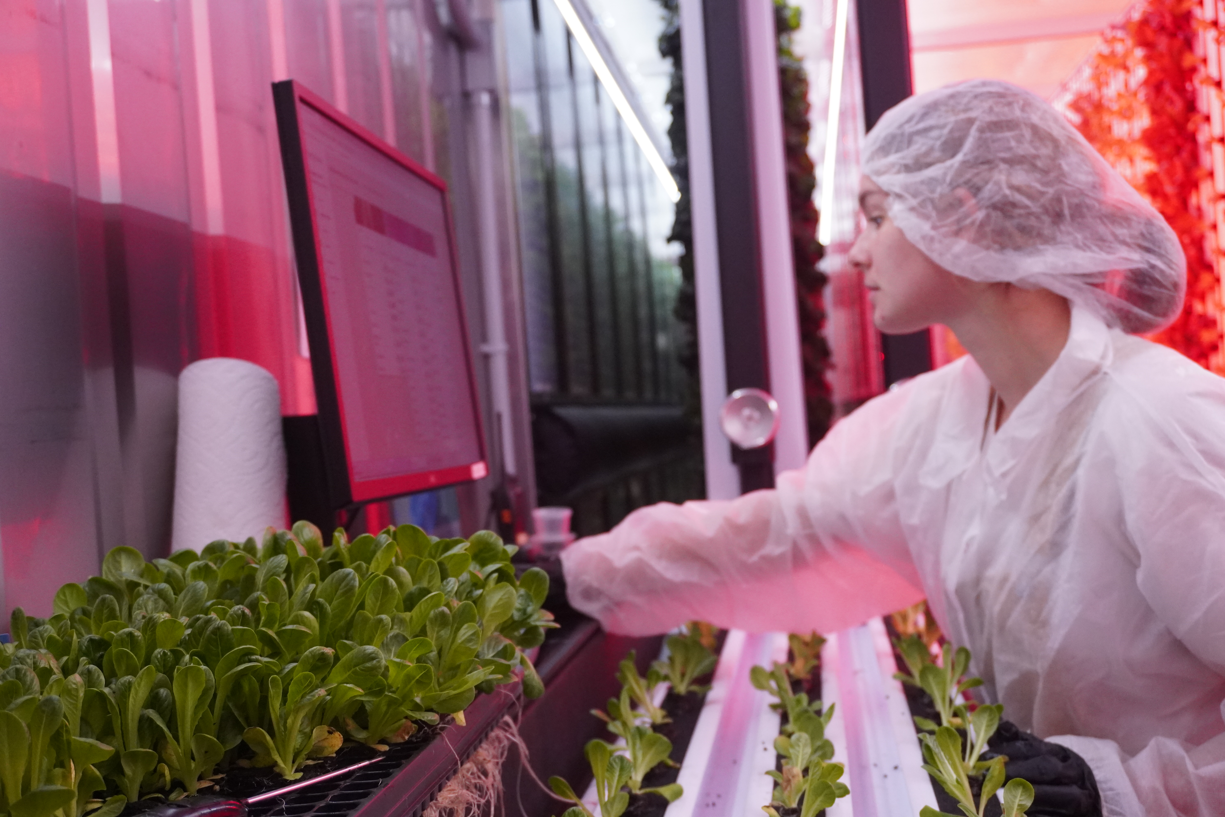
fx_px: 1531
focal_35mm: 45
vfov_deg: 29.9
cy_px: 408
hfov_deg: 43.6
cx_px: 612
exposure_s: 1/160
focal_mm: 30
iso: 2500
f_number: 5
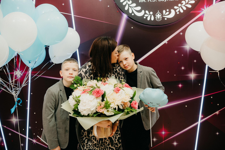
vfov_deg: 43.6
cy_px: 74
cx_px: 114
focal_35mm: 30
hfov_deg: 61.9
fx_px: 187
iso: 640
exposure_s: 1/160
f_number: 4
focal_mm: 29
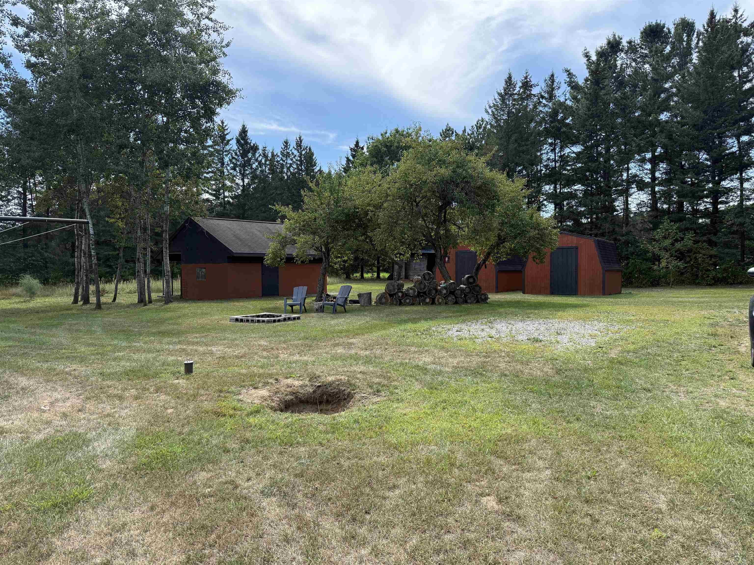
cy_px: 282
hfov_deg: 71.6
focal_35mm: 24
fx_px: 523
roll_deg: +0.2
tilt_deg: -0.7
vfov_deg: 56.8
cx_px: 377
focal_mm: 6.76
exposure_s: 1/1949
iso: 100
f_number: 1.78
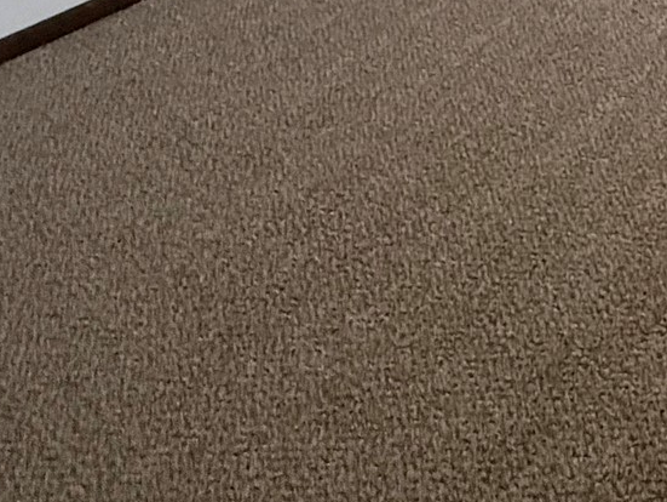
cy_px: -246
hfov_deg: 31.1
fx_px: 1003
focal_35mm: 52
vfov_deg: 22.9
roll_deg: +2.0
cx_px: 795
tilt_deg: -17.7
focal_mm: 2.22
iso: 500
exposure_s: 1/60
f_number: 2.2
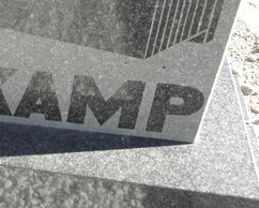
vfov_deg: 16.9
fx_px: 667
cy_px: -43
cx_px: -122
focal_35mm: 87
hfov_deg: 19.4
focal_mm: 4.83
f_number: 5.6
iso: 64
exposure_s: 1/60
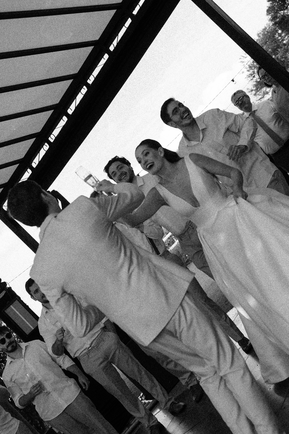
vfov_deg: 35.9
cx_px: 144
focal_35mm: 56
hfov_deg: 24.4
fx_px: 668
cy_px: 217
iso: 100
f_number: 5
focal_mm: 37
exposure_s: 1/400
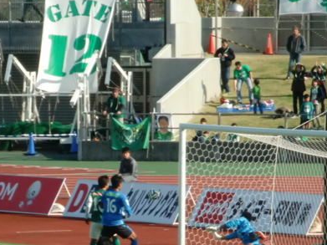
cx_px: 142
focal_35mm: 491
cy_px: 188
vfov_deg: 3.0
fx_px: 4637
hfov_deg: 4.0
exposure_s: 1/1000
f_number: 5.8
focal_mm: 43
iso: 250
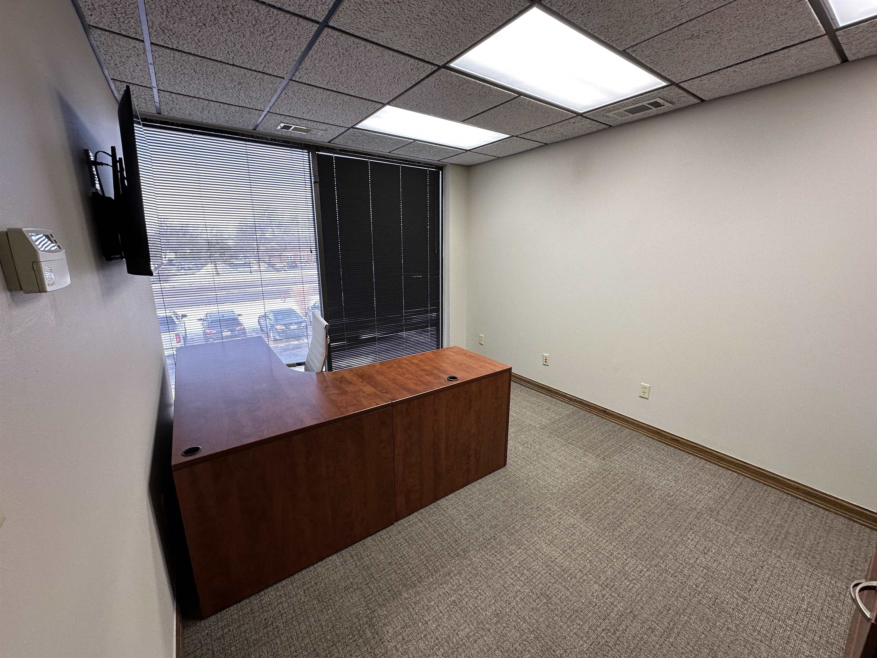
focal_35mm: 14
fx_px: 355
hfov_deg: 102.1
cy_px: 329
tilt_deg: -13.2
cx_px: 438
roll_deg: -0.1
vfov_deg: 85.7
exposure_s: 1/120
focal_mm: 2.22
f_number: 2.2
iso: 125
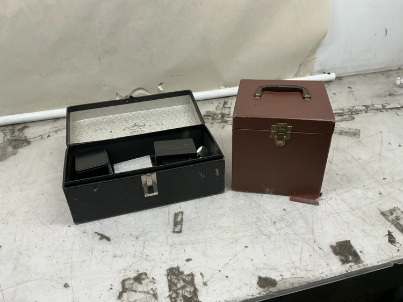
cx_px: 202
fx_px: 326
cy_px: 151
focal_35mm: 28
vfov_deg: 49.8
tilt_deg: -33.9
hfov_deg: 63.4
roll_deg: +2.6
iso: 40
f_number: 1.8
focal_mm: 3
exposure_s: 1/120
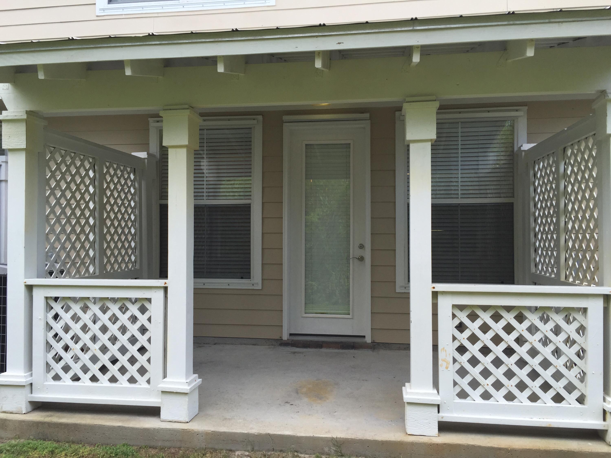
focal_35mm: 29
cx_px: 306
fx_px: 512
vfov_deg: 48.2
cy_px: 229
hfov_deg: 61.7
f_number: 2.2
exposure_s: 1/430
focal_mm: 4.15
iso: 32
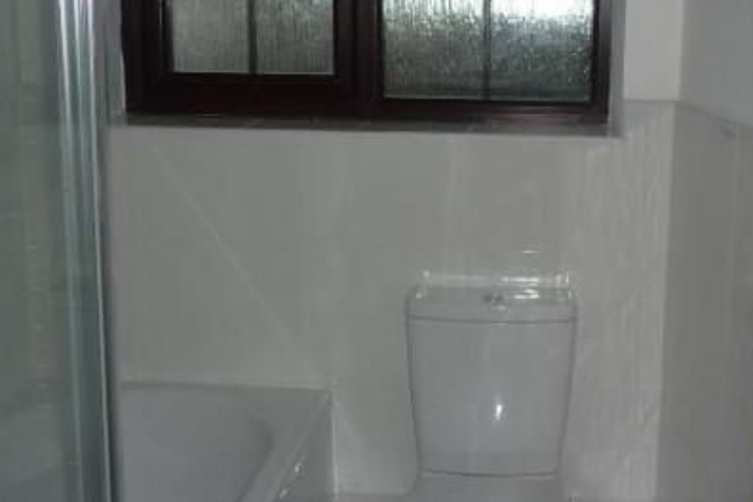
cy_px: 182
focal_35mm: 49
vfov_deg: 27.4
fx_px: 1025
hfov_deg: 39.9
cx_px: 499
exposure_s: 1/30
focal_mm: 5.3
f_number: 3.5
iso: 100
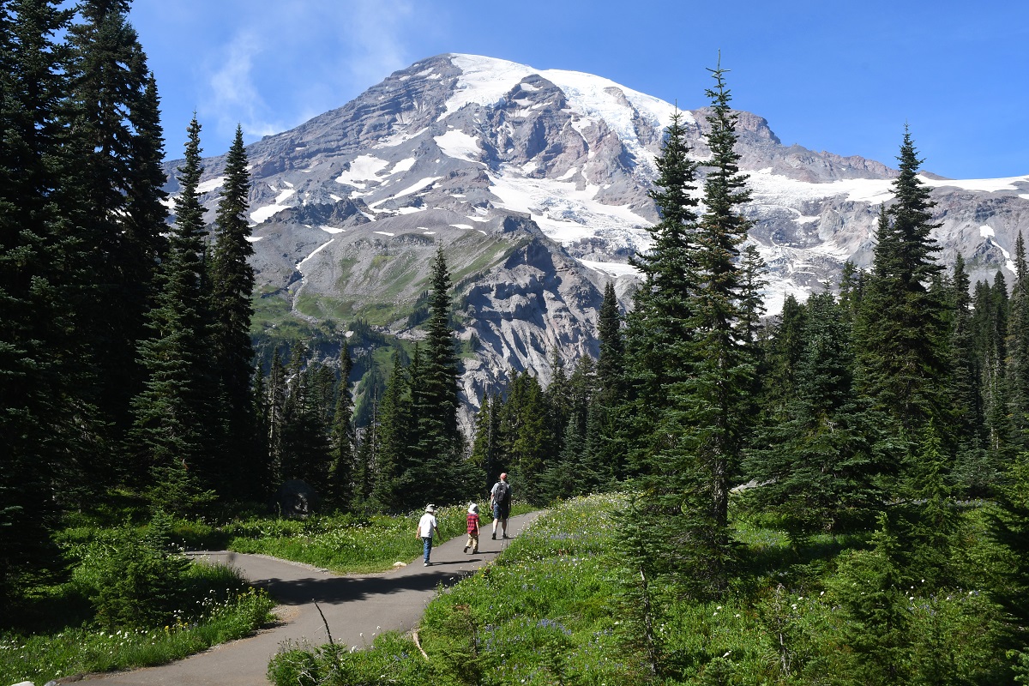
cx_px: 514
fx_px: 1029
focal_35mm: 36
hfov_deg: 53.1
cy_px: 343
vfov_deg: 36.9
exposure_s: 1/125
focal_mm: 24
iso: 200
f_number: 14
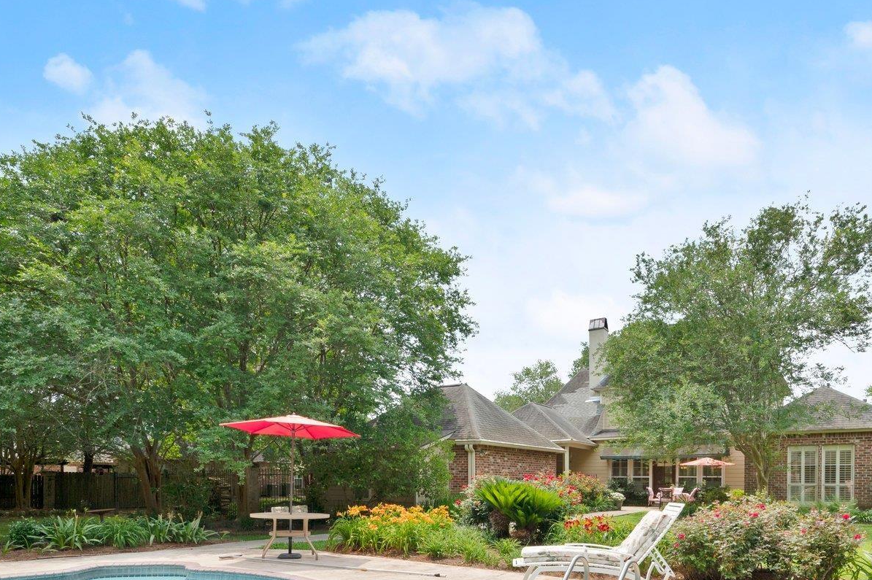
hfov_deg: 73.8
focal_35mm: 24
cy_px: 482
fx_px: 581
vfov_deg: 49.3
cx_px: 433
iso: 320
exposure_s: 1/500
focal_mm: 14
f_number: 9
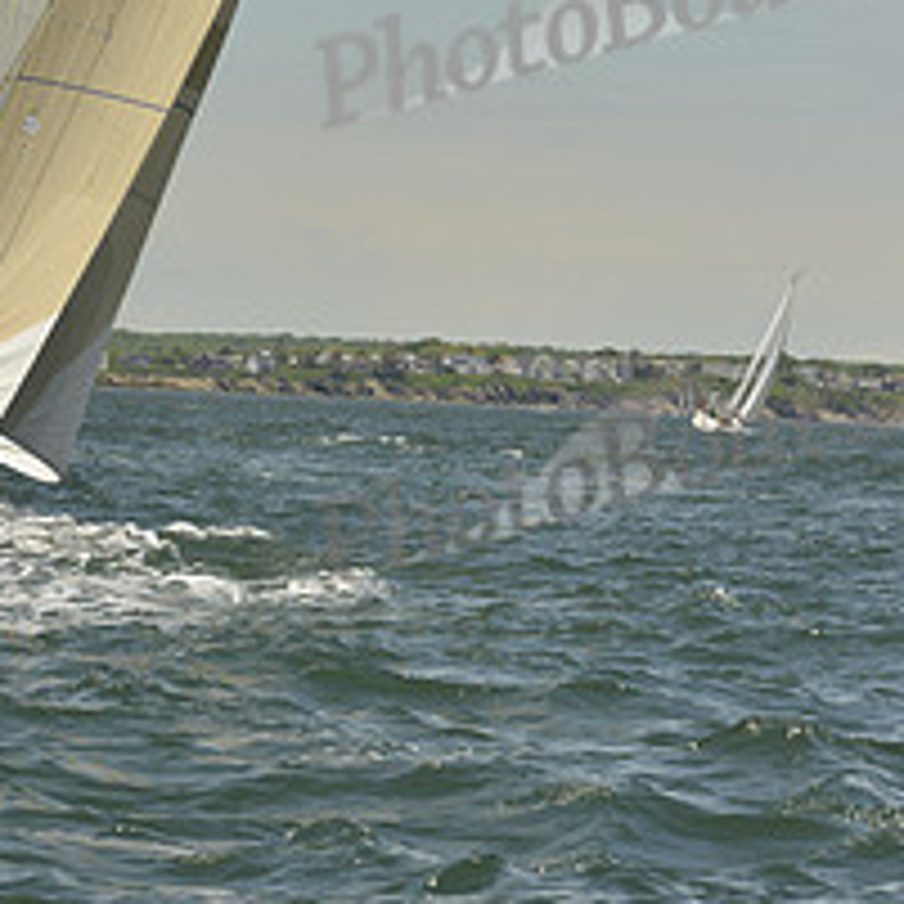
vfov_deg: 7.2
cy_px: -157
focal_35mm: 240
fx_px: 7091
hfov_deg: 7.3
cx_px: 83
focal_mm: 98
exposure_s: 1/1600
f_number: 9
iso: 280
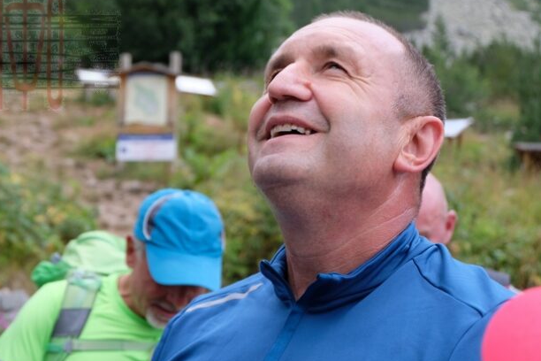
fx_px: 992
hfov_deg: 30.5
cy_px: 180
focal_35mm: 66
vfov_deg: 20.6
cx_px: 253
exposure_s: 1/180
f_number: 5.3
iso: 400
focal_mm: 38.7
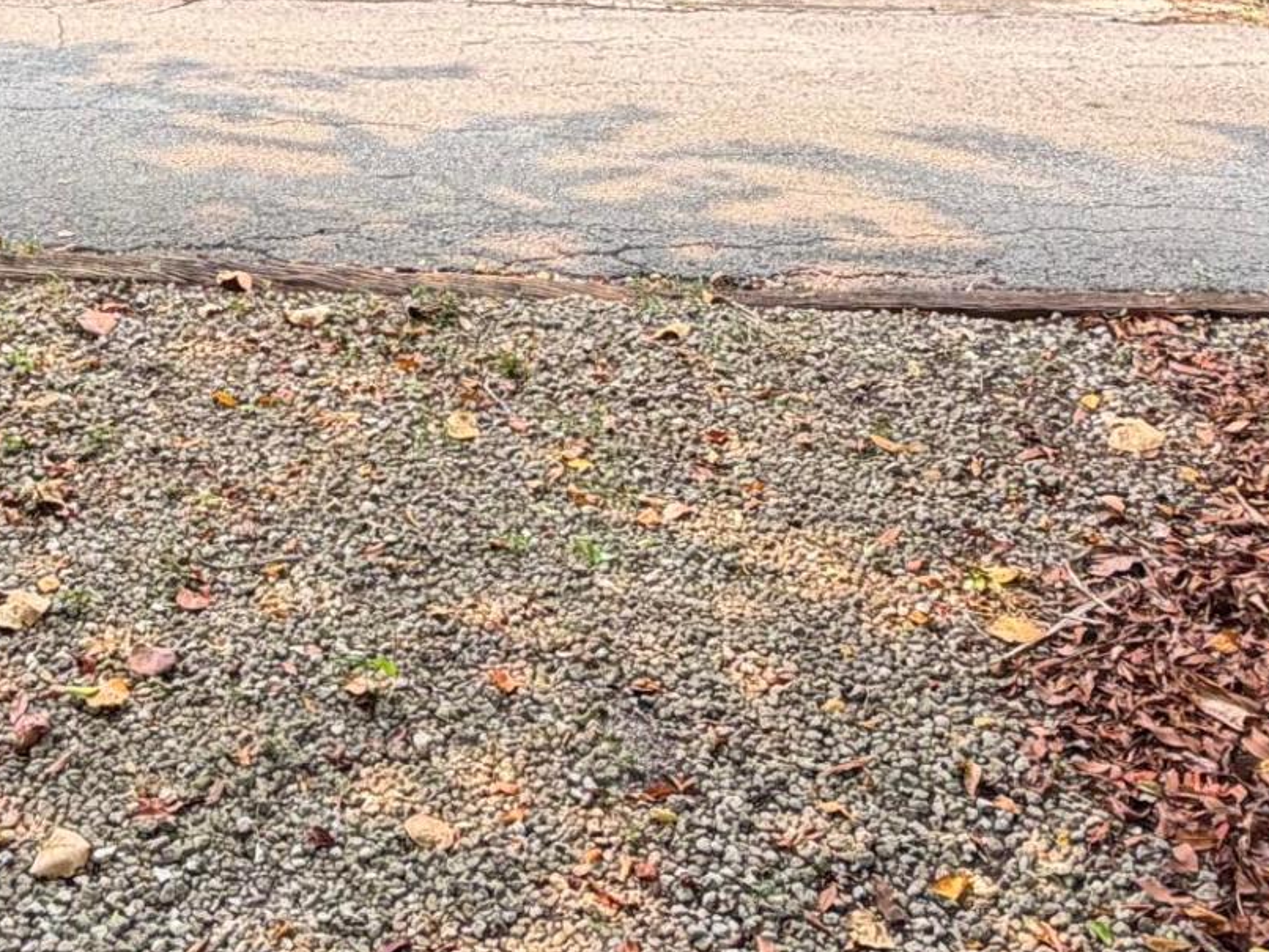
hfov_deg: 37.4
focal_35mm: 50
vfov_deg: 28.5
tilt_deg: -19.9
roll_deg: -0.9
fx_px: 1834
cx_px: 335
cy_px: 197
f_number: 2.2
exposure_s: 1/121
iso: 50
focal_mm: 2.22
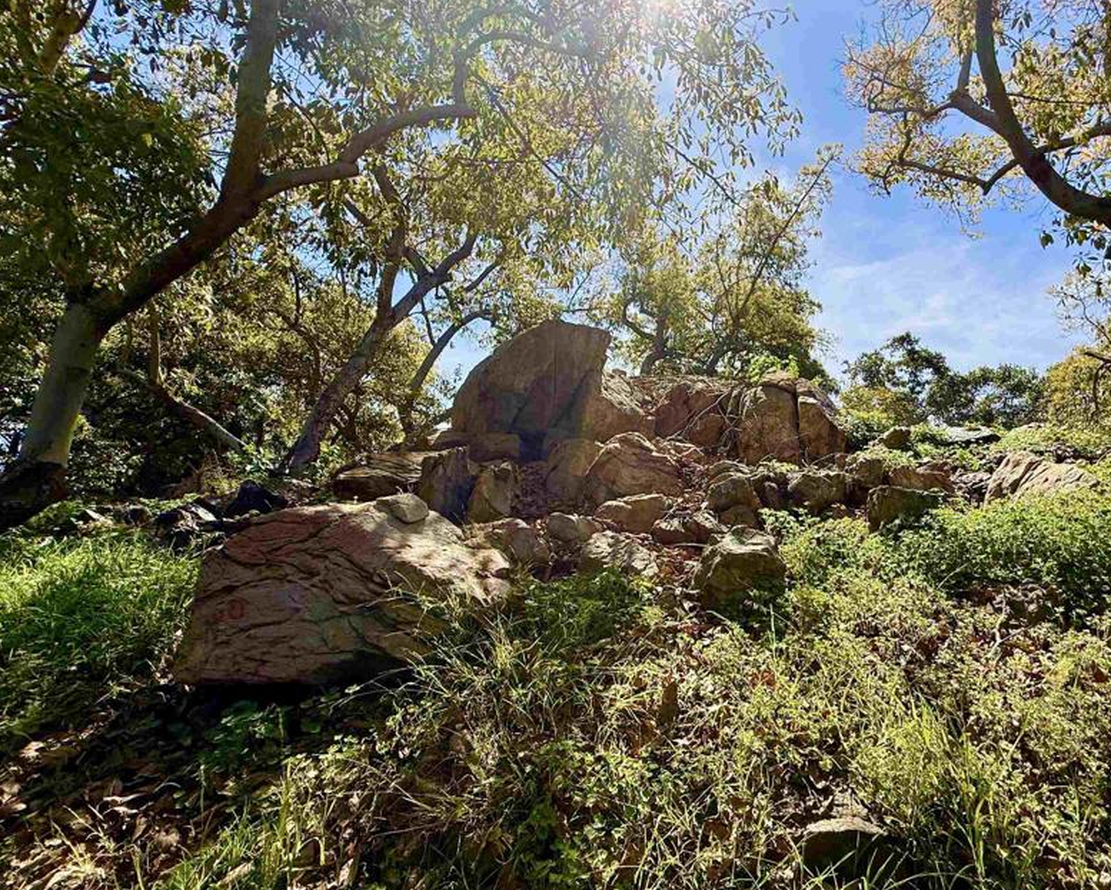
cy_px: 454
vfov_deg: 73.8
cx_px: 662
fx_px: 592
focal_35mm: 18
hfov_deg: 85.4
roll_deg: -6.7
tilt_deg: +12.4
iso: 25
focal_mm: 2.22
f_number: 2.2
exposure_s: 1/403
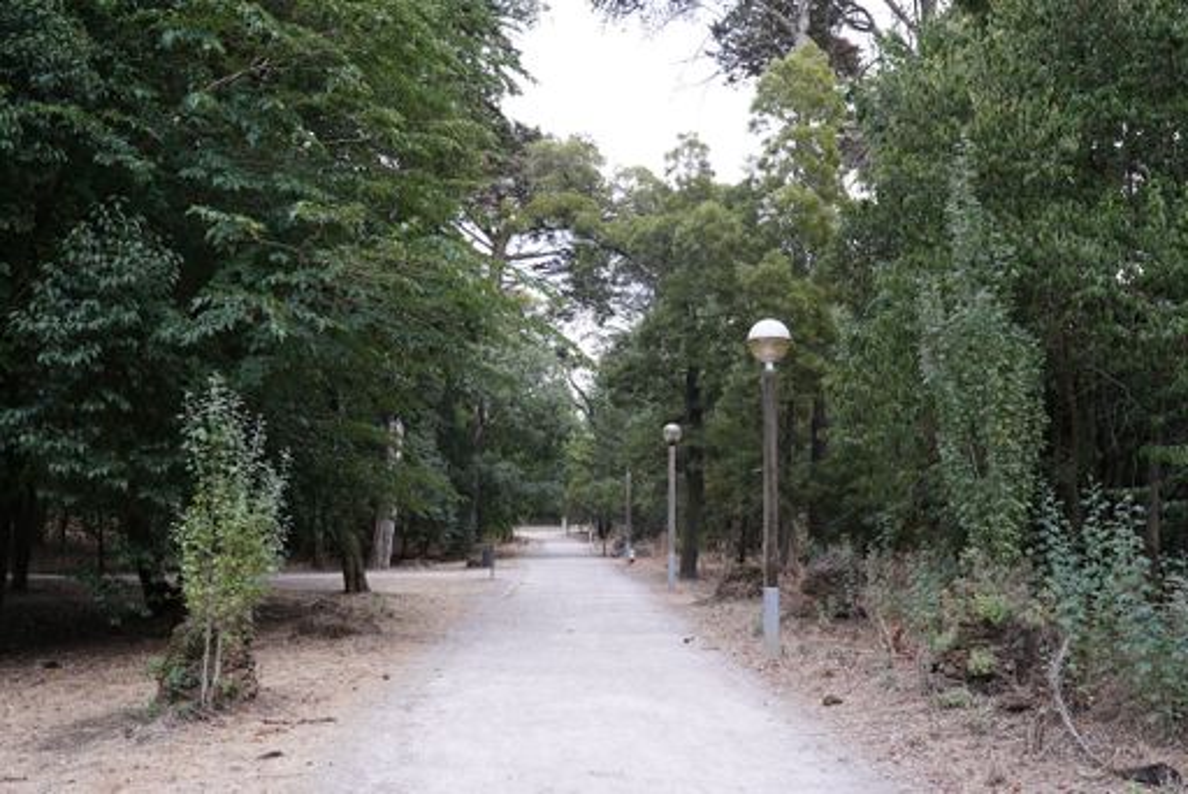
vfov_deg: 37.9
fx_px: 1156
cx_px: 594
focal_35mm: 35
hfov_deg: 54.4
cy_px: 397
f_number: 4
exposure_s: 1/160
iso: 640
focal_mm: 35
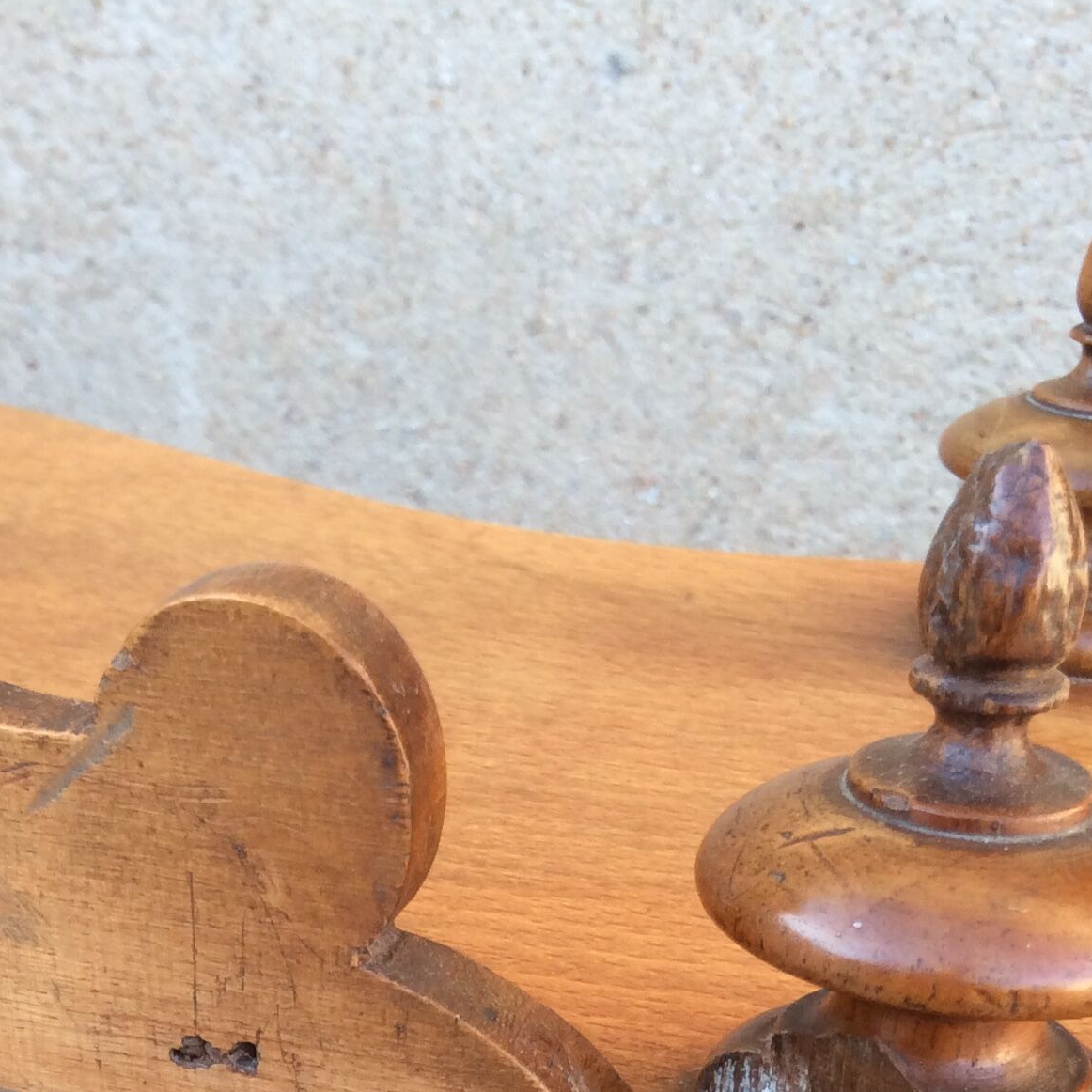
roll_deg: -1.8
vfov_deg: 25.9
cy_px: 1086
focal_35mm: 63
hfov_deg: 27.2
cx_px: 416
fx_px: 2248
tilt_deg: -27.8
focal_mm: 3.3
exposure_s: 1/100
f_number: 2.4
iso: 40
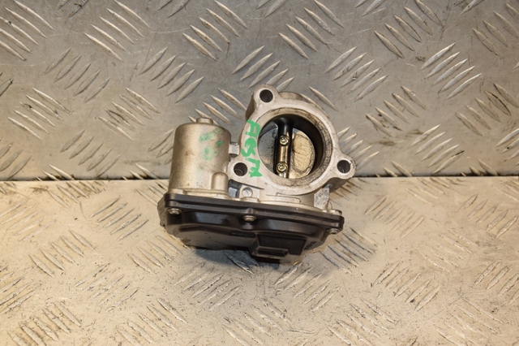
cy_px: 173
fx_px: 865
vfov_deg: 22.6
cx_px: 260
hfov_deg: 33.4
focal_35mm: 60
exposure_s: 1/200
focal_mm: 40
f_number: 6.3
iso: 800
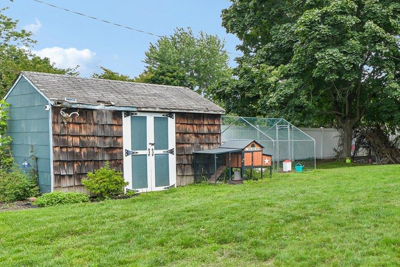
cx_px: 380
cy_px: 145
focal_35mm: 40
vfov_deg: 33.4
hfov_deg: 43.1
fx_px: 444
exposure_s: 1/60
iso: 160
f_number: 9
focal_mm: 16
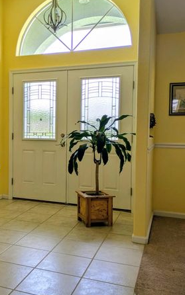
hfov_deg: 32.3
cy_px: 140
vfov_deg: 51.5
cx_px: 27
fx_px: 306
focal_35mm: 38
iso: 55
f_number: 1.89
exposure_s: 1/267
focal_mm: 5.43
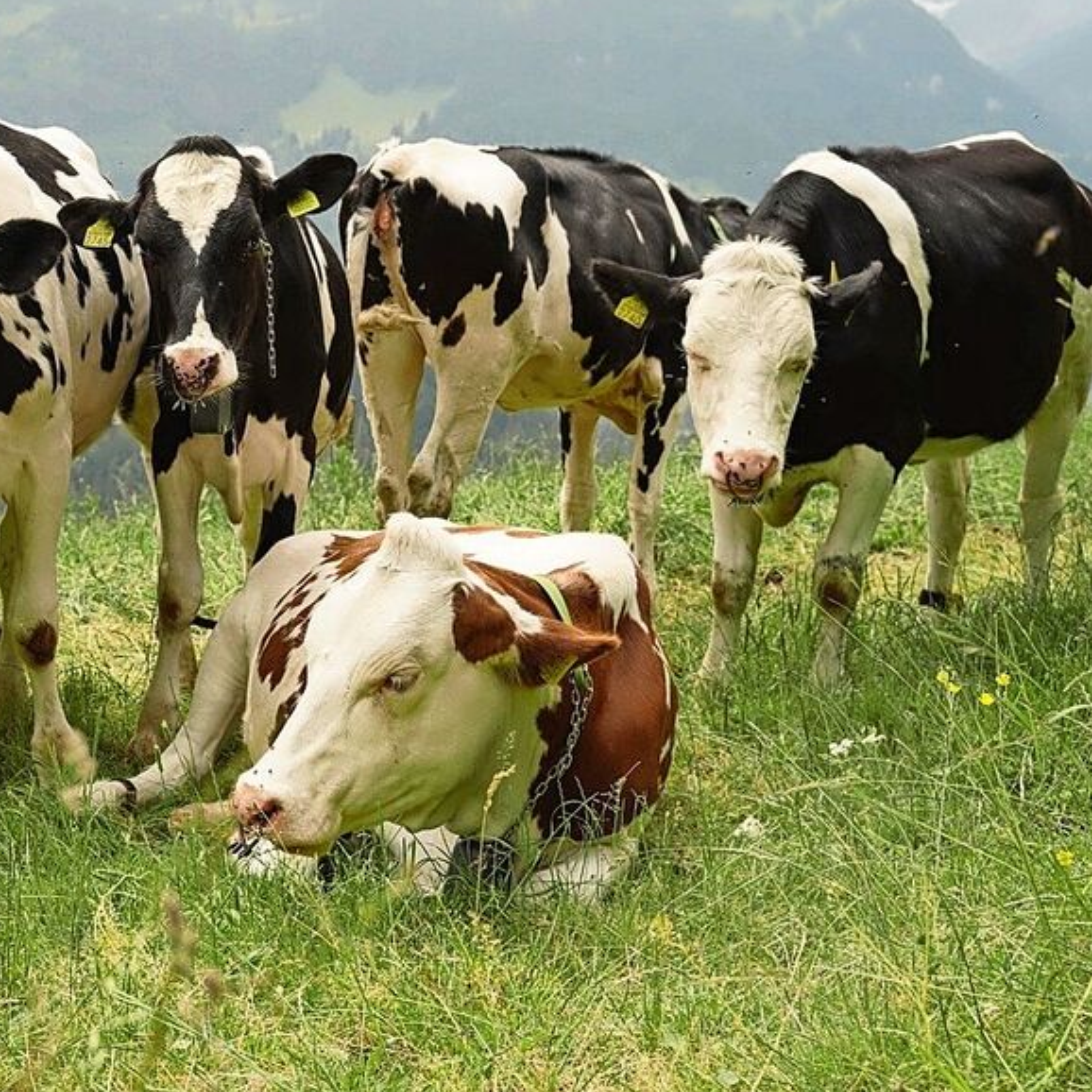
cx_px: 94
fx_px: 2400
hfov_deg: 24.8
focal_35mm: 67
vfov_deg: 25.5
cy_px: 382
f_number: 5
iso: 125
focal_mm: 37.7
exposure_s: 1/400
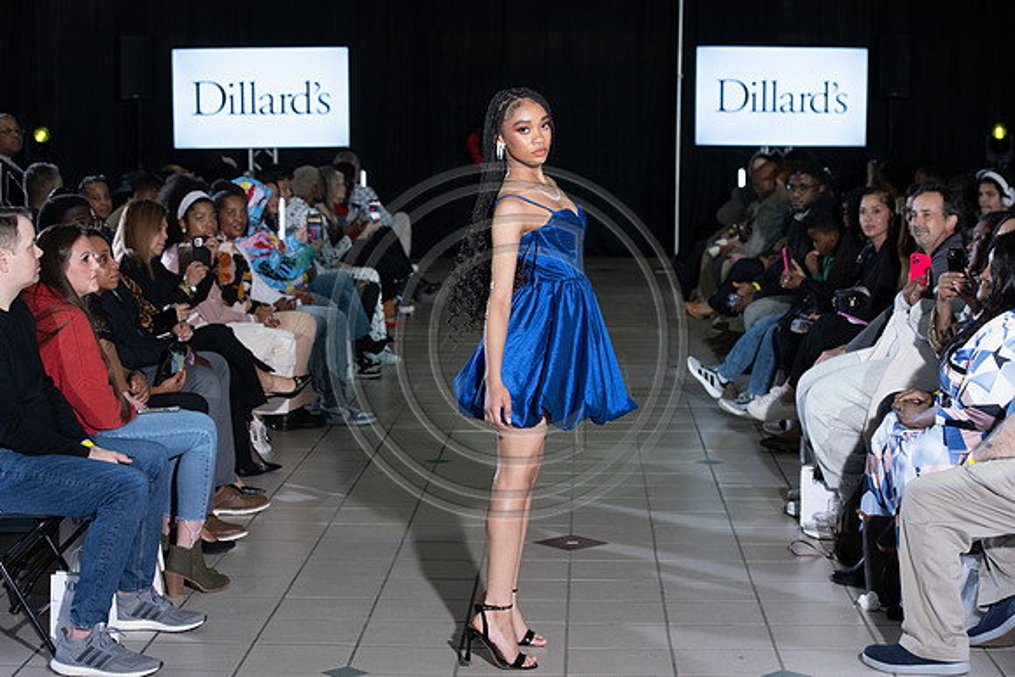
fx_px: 1974
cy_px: 338
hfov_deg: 28.8
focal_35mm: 70
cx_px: 508
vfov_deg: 19.5
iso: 1250
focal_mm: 70
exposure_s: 1/160
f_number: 5
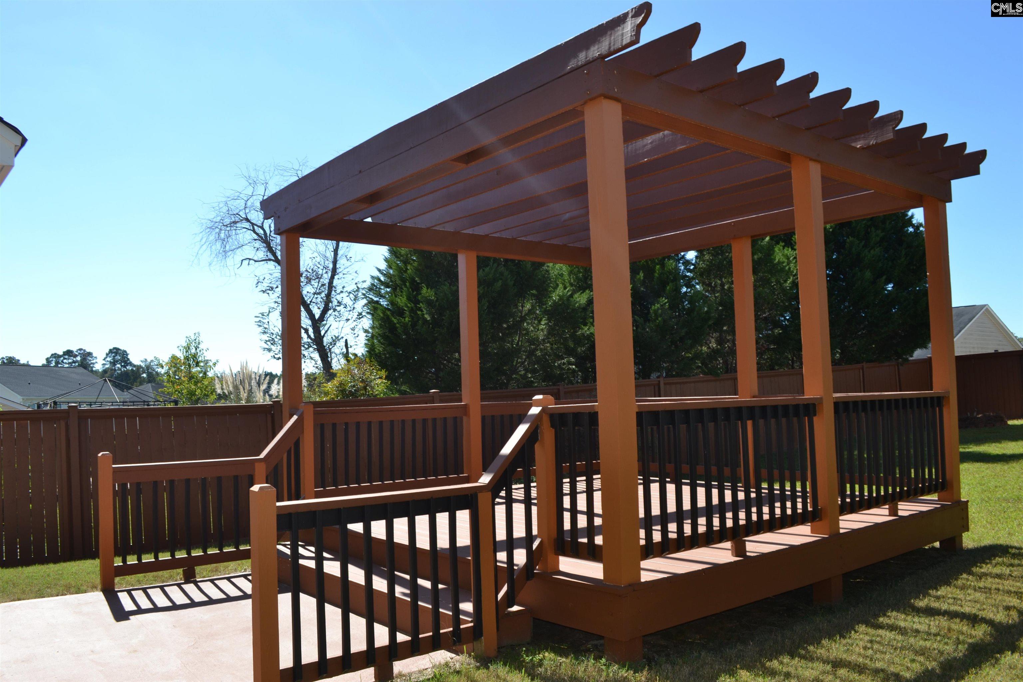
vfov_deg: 47.9
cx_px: 512
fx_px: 767
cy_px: 341
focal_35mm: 27
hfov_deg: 67.4
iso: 100
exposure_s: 1/200
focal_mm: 18
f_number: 7.1
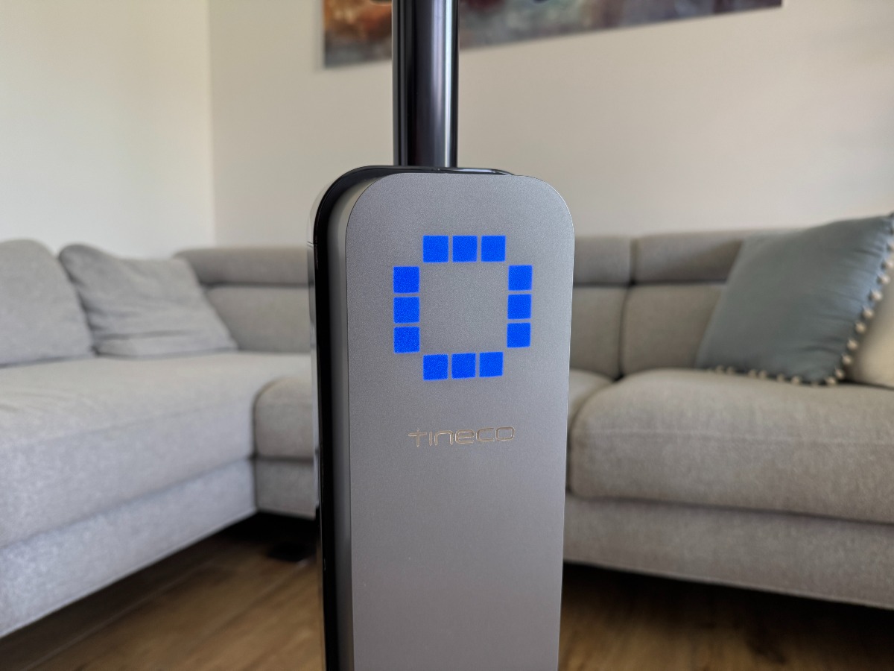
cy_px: 336
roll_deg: +0.9
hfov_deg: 71.6
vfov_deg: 56.8
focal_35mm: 24
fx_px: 620
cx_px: 447
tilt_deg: -4.8
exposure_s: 1/86
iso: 200
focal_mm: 6.76
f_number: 1.78
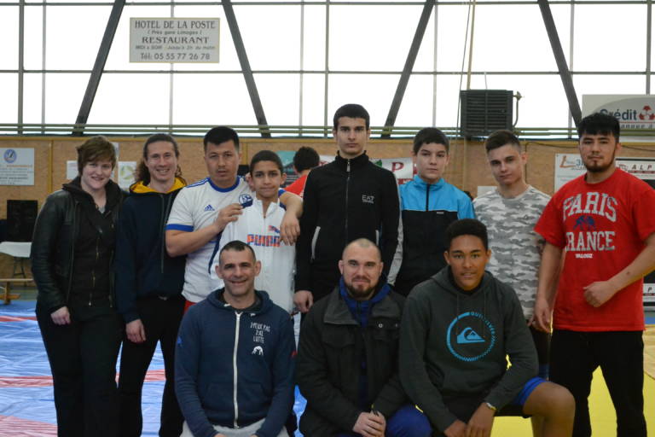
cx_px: 328
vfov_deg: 22.6
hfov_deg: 33.4
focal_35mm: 60
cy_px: 218
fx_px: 1092
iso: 3200
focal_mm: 40
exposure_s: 1/250
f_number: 5.3
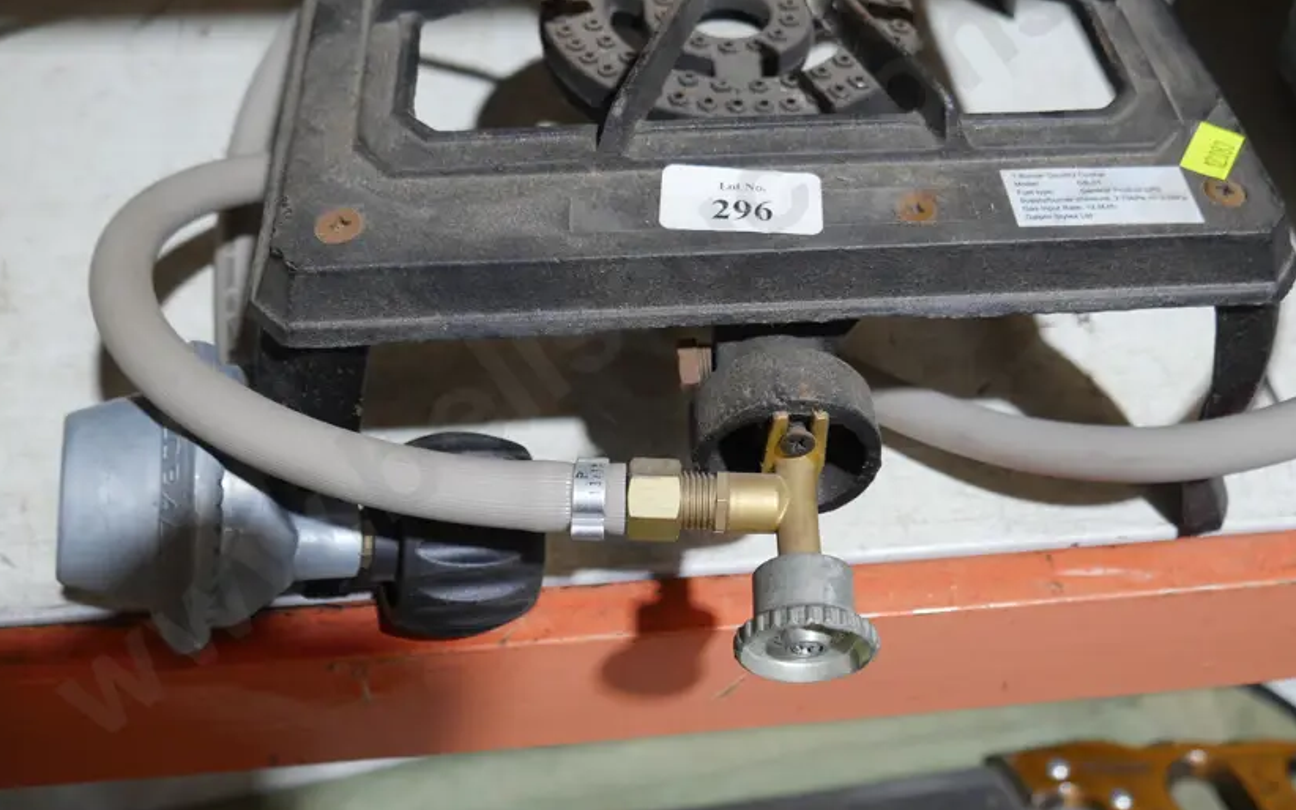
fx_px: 1307
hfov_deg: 52.6
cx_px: 717
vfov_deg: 33.9
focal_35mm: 37
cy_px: 234
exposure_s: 1/60
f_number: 3.5
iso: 500
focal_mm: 14
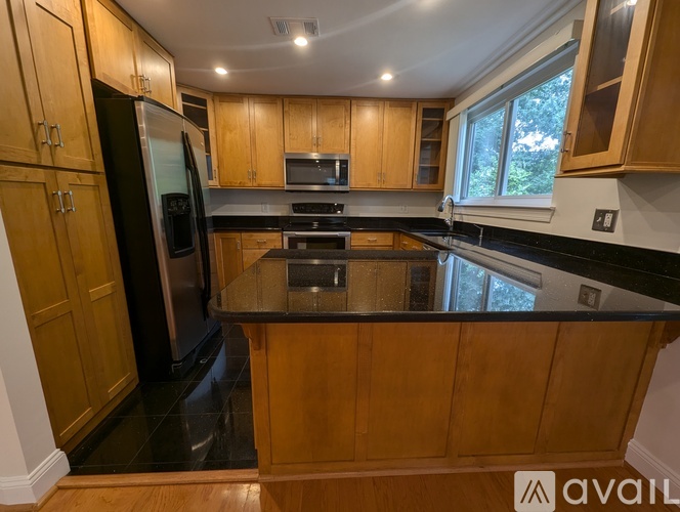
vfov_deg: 90.1
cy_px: 256
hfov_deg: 106.1
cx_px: 340
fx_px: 256
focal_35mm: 13
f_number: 2.2
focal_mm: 1.95
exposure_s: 1/40
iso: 46
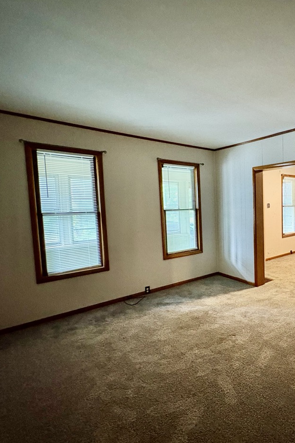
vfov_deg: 84.0
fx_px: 246
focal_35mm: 20
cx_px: 250
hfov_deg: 55.9
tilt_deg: -4.1
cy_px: 225
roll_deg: +1.5
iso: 640
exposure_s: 1/40
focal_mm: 2.22
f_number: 2.2
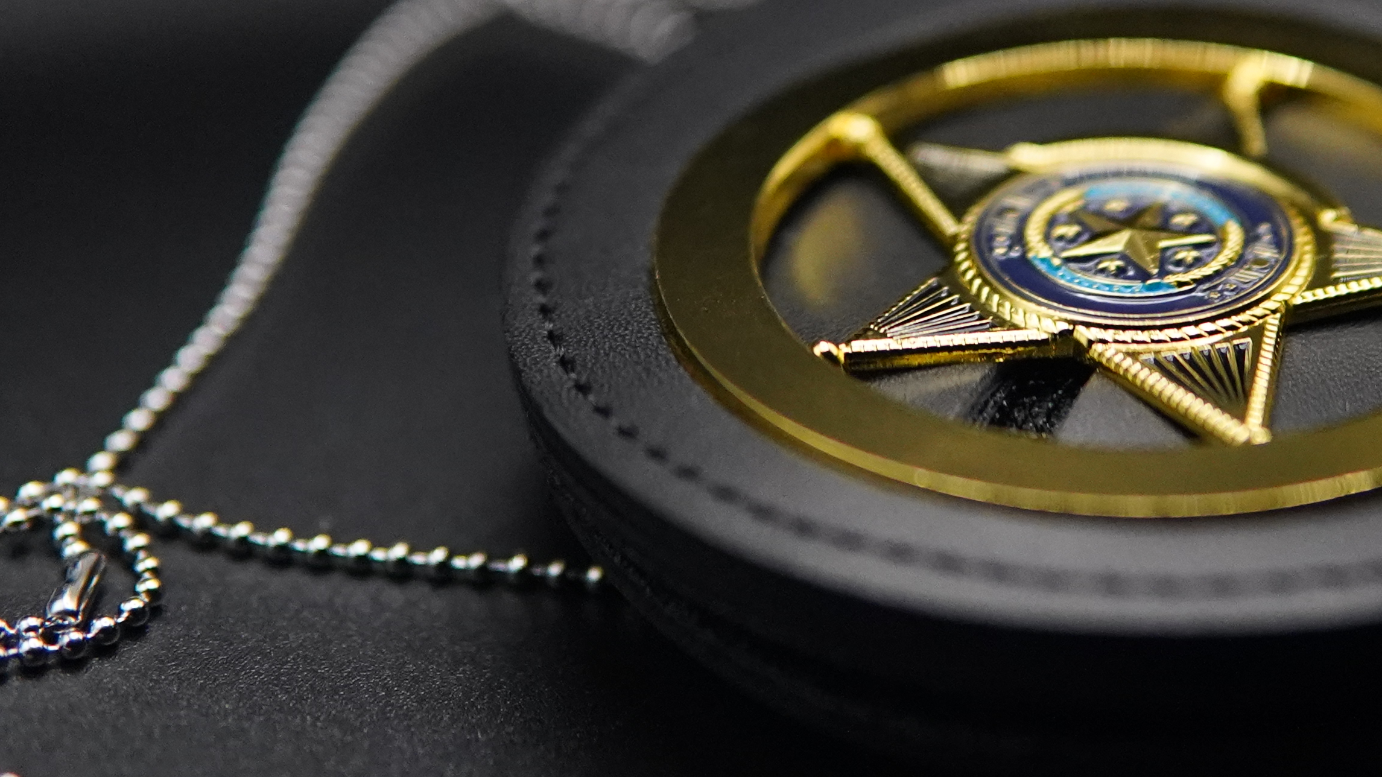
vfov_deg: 14.8
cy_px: 170
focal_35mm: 81
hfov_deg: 26.0
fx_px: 2968
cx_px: 1000
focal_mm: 30
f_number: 2
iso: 5000
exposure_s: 1/60
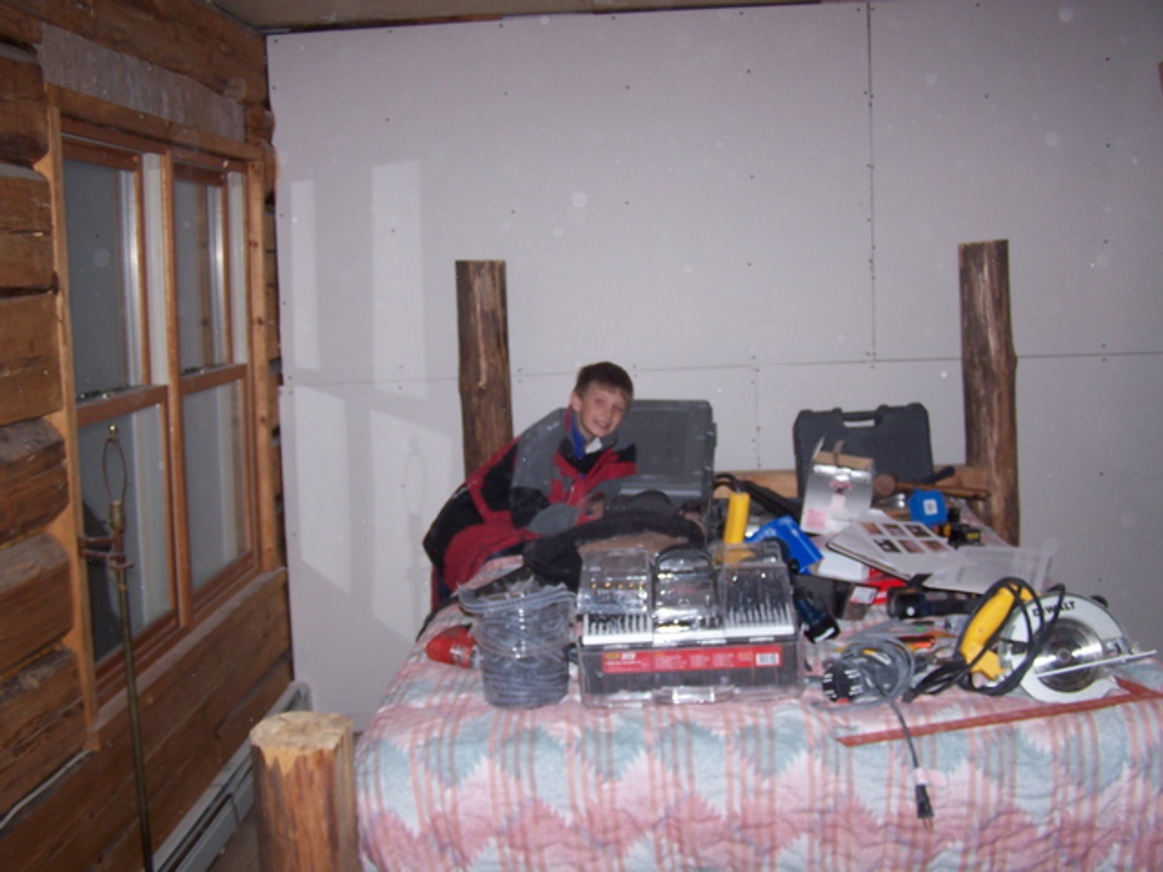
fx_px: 1277
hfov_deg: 49.0
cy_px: 436
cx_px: 582
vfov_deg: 37.7
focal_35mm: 38
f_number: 2.8
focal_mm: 6.3
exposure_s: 1/60
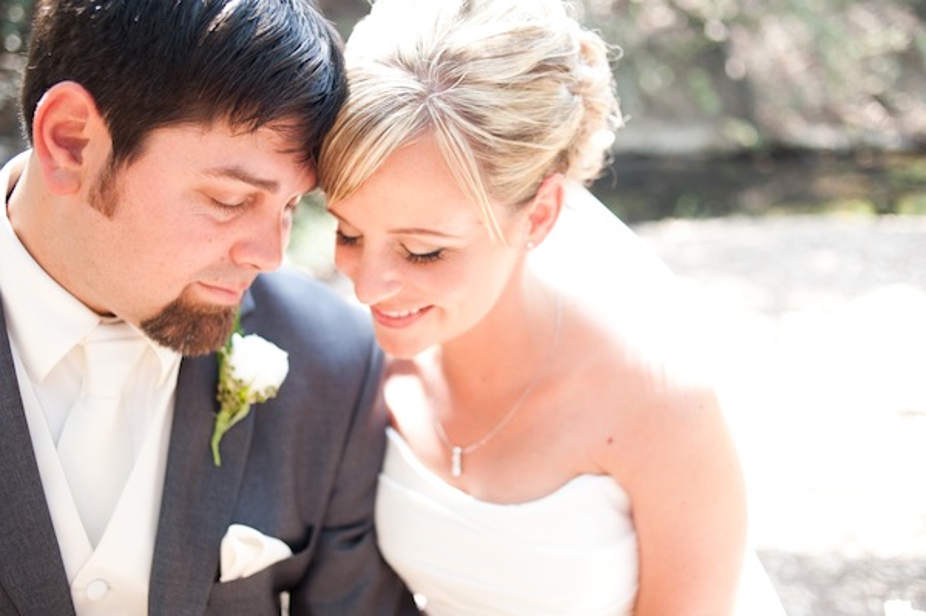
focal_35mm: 35
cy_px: 308
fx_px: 900
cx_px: 463
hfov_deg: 54.5
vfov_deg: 37.8
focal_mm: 35
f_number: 2.8
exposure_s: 1/200
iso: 400
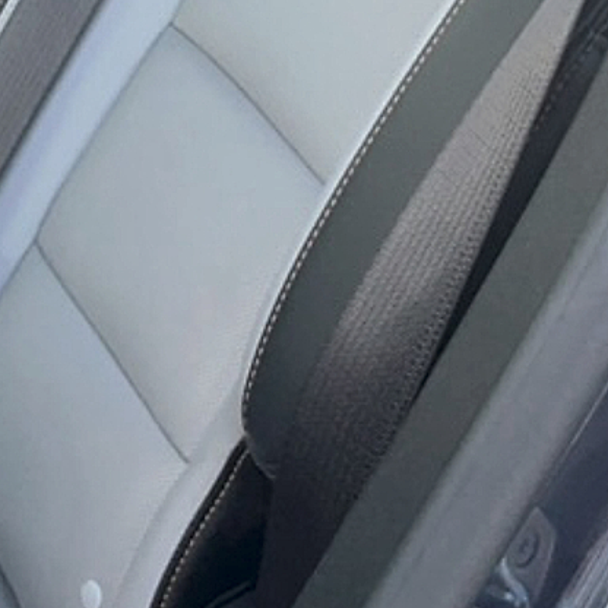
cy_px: -164
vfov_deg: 16.2
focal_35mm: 102
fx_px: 2027
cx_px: -134
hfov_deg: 16.3
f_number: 1.8
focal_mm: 3
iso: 25
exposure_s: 1/60
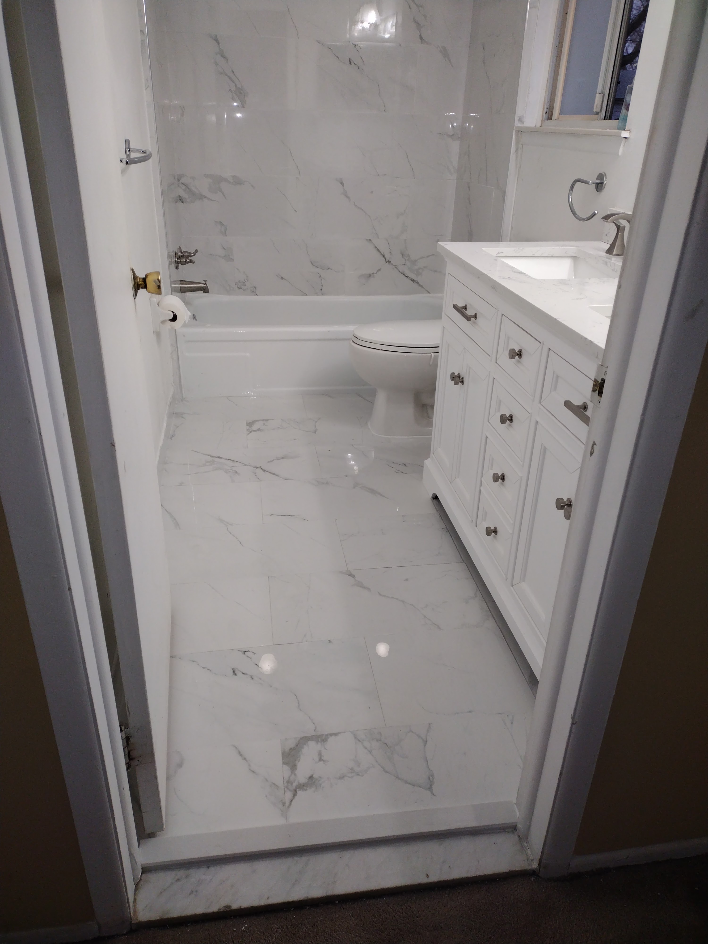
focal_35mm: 27
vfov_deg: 65.3
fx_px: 736
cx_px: 354
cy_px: 472
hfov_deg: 51.4
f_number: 1.7
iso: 176
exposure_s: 1/120
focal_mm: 4.71
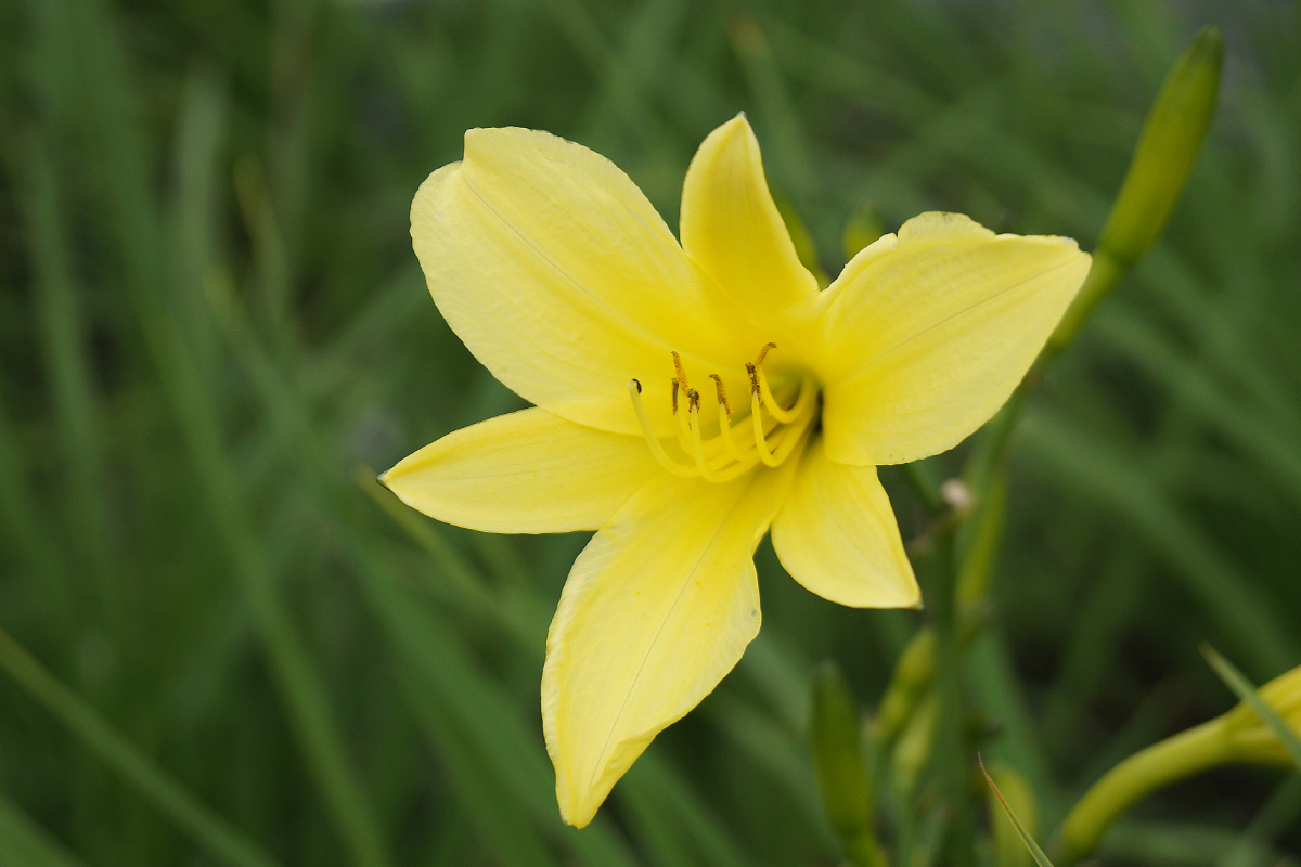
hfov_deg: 24.6
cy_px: 434
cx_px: 650
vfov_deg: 16.6
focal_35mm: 82
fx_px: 2981
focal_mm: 55
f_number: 6.3
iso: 100
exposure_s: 1/200
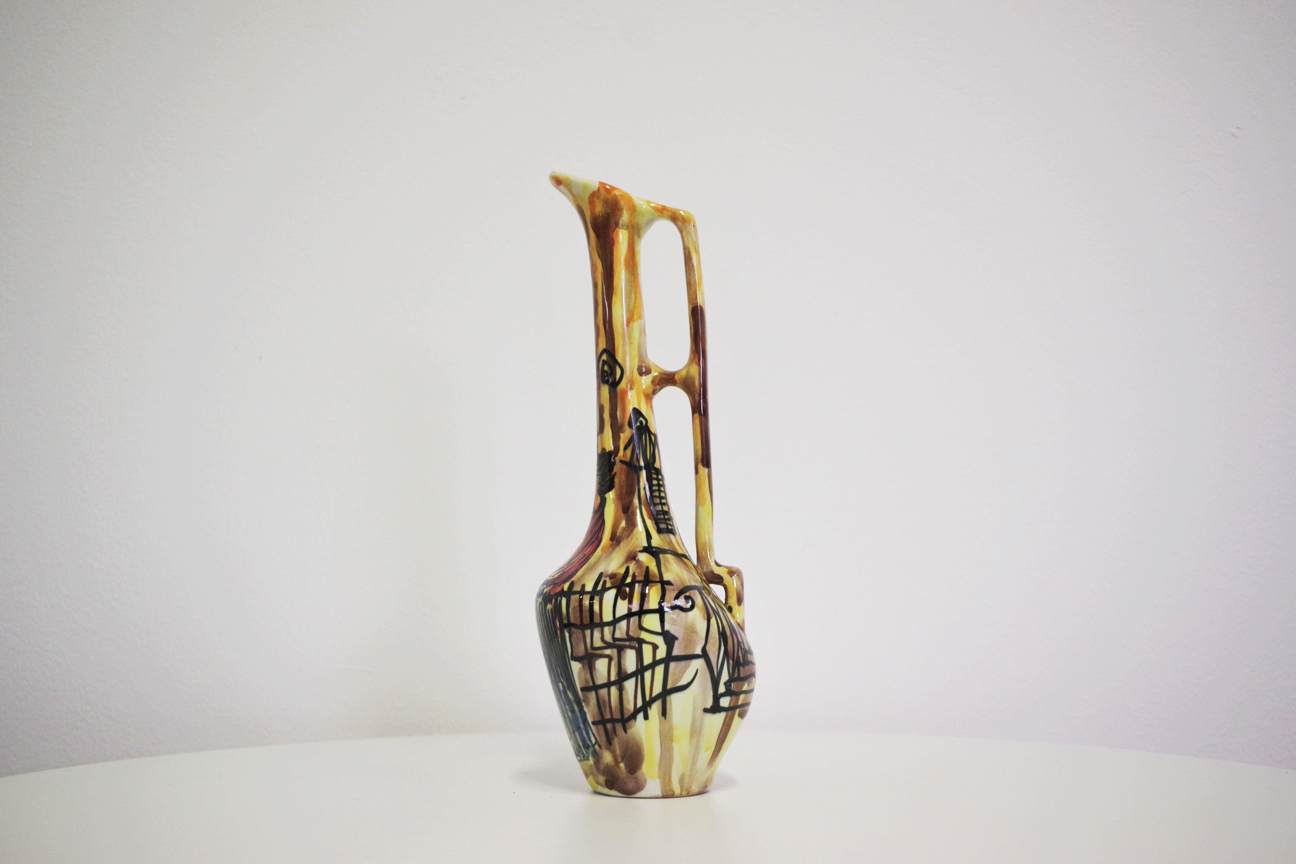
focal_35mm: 40
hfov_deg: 48.5
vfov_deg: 33.4
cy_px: 430
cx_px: 659
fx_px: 1440
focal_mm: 26.25
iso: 800
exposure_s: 1/125
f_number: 4
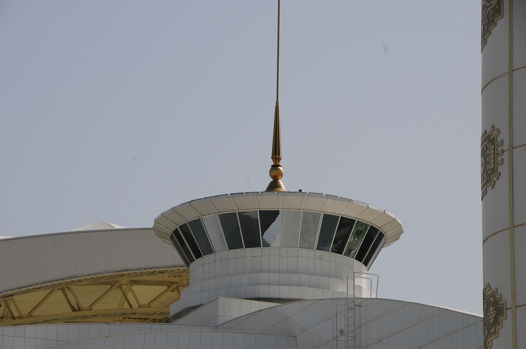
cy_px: 174
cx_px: 263
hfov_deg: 12.2
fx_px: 2452
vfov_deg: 8.1
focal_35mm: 168
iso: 250
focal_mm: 112
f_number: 14
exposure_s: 1/800
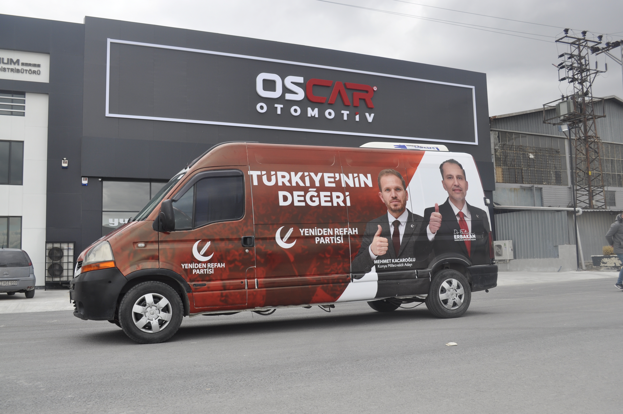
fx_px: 570
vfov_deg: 39.9
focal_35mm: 33
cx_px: 312
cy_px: 207
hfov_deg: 57.3
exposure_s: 1/200
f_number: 7.1
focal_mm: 22
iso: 200
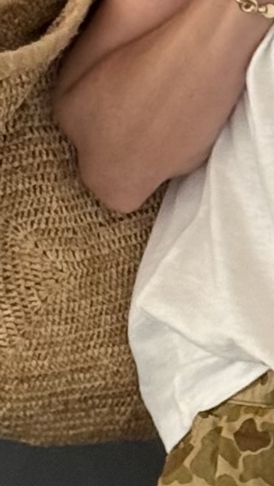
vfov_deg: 11.6
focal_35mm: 184
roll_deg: +0.9
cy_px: -16
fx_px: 2377
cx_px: 444
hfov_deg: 6.5
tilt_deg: -9.9
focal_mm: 6.76
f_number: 1.78
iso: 200
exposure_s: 1/60
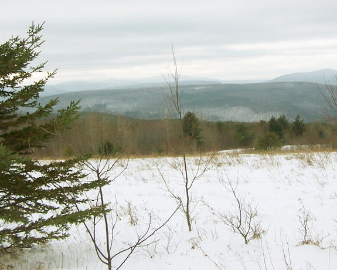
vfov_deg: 23.0
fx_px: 658
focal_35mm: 66
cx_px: 204
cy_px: 86
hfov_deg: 28.6
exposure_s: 1/640
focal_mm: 6.3
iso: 80
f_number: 2.8
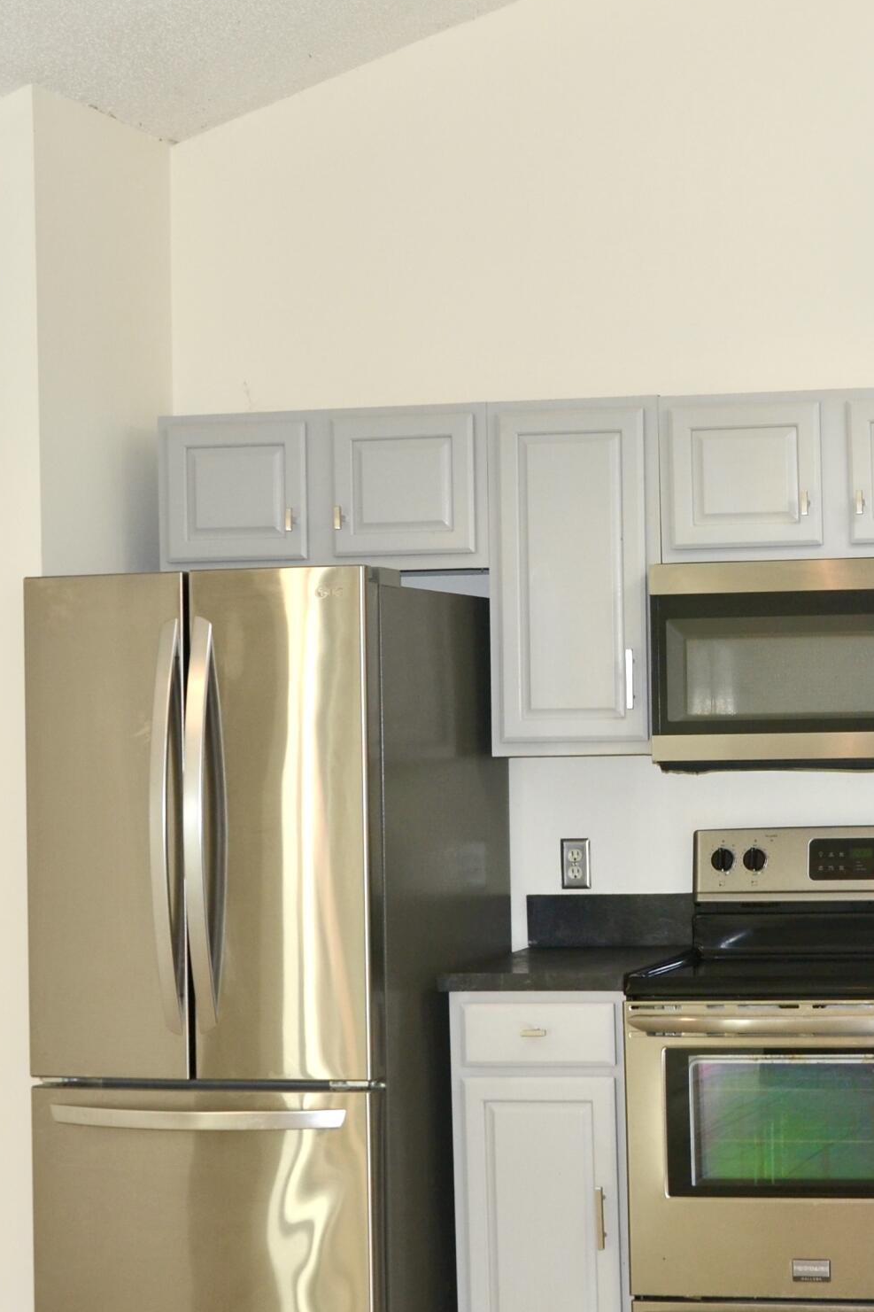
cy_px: 703
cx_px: 849
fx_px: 2877
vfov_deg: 25.7
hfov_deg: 16.9
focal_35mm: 79
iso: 100
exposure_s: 1/60
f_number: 3.8
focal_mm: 26
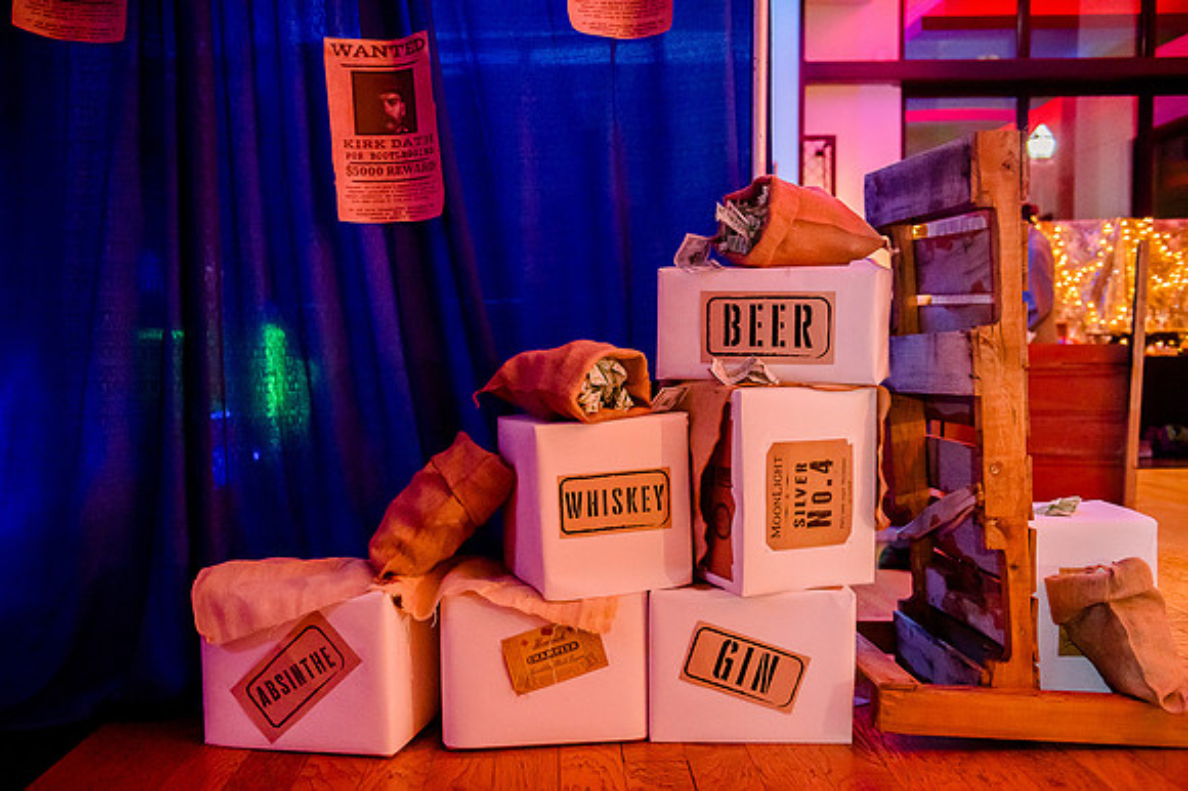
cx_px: 567
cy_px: 413
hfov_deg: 52.4
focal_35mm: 37
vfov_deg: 36.3
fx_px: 1206
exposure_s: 1/125
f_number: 2.8
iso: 5000
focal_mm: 35
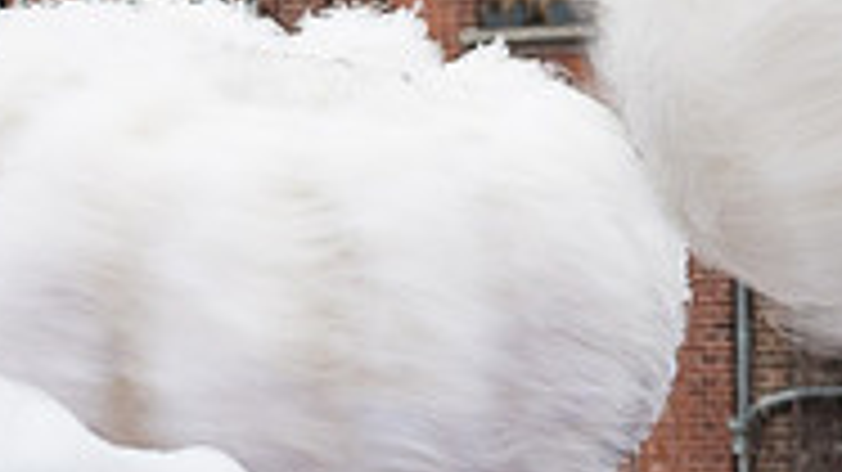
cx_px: 1014
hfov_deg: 5.3
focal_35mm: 408
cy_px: 2
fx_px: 9105
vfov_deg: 3.0
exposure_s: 1/20
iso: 100
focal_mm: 70
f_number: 11
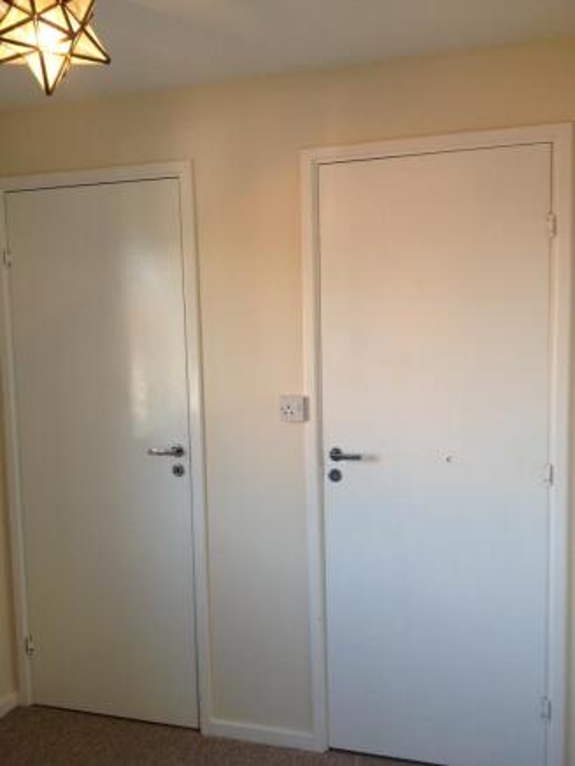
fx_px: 775
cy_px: 383
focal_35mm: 35
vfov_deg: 52.6
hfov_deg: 40.7
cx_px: 288
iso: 50
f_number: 2.4
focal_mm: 4.28
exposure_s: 1/40
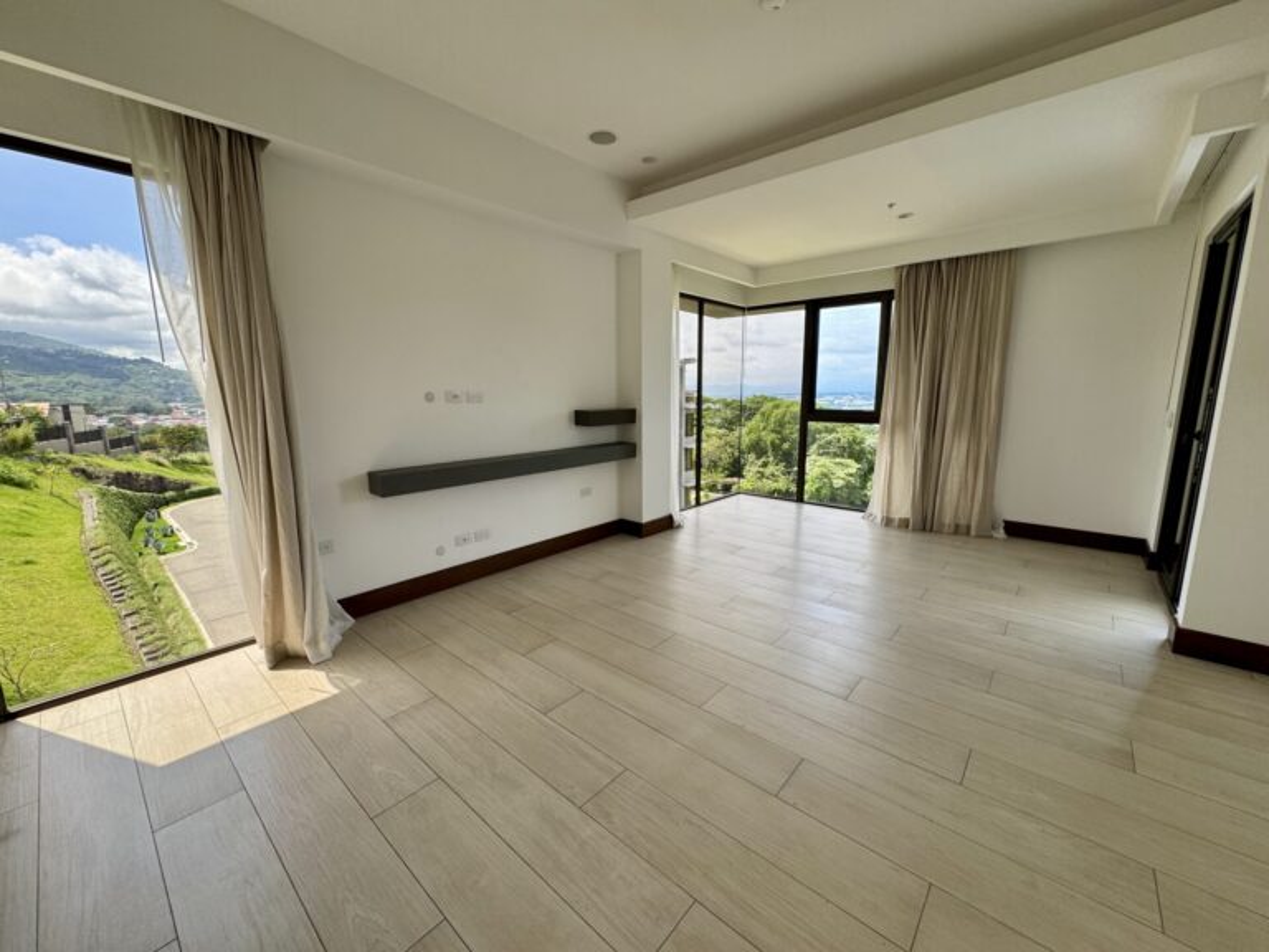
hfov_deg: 102.1
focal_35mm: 14
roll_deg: +0.8
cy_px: 476
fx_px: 513
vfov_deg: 85.7
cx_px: 634
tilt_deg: -11.1
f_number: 2.2
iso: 40
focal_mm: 2.22
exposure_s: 1/230
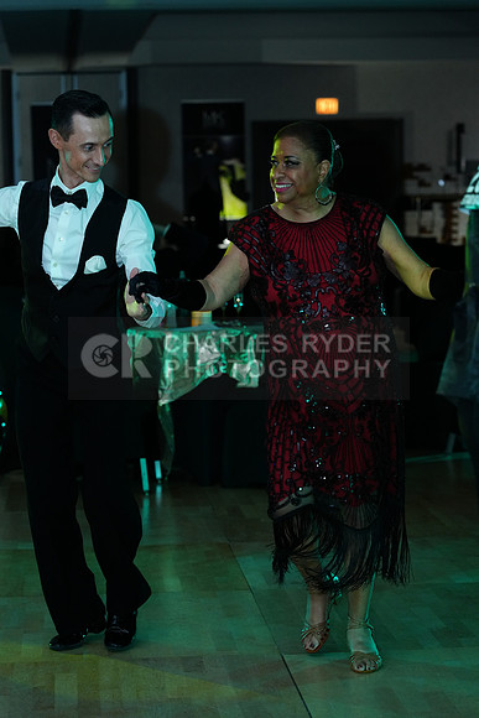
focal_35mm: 96
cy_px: 359
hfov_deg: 14.3
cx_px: 240
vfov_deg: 21.2
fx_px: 1915
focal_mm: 96
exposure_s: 1/250
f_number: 4.5
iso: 2000
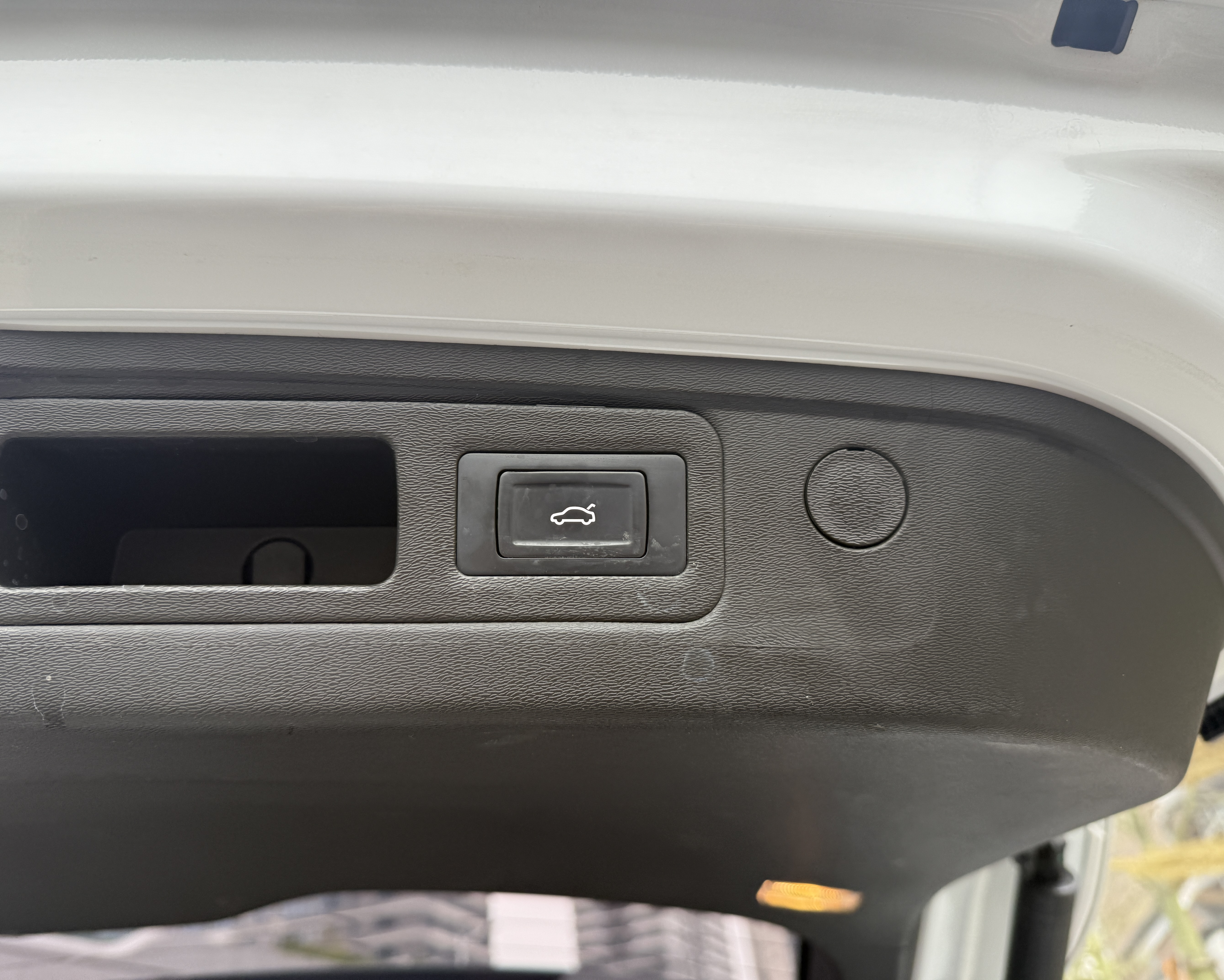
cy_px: 490
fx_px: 906
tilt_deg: +34.5
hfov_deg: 68.1
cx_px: 598
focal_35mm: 25
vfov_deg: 56.8
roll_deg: +6.8
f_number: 1.78
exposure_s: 1/269
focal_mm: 6.76
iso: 80
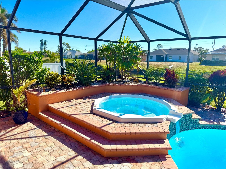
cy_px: 84
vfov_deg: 56.8
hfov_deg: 71.6
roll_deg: -0.7
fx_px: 157
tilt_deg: -13.5
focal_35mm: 24
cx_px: 113
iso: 80
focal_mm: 6.76
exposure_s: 1/3247
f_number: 1.78
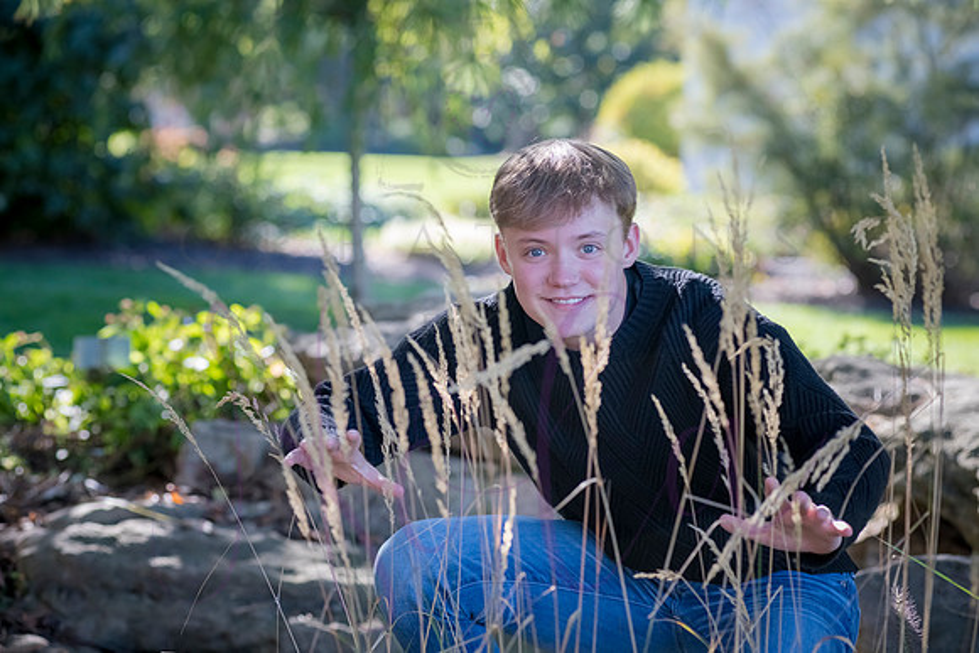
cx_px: 490
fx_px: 2856
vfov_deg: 13.0
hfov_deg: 19.5
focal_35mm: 105
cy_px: 326
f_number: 4.5
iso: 800
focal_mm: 105
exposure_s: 1/640
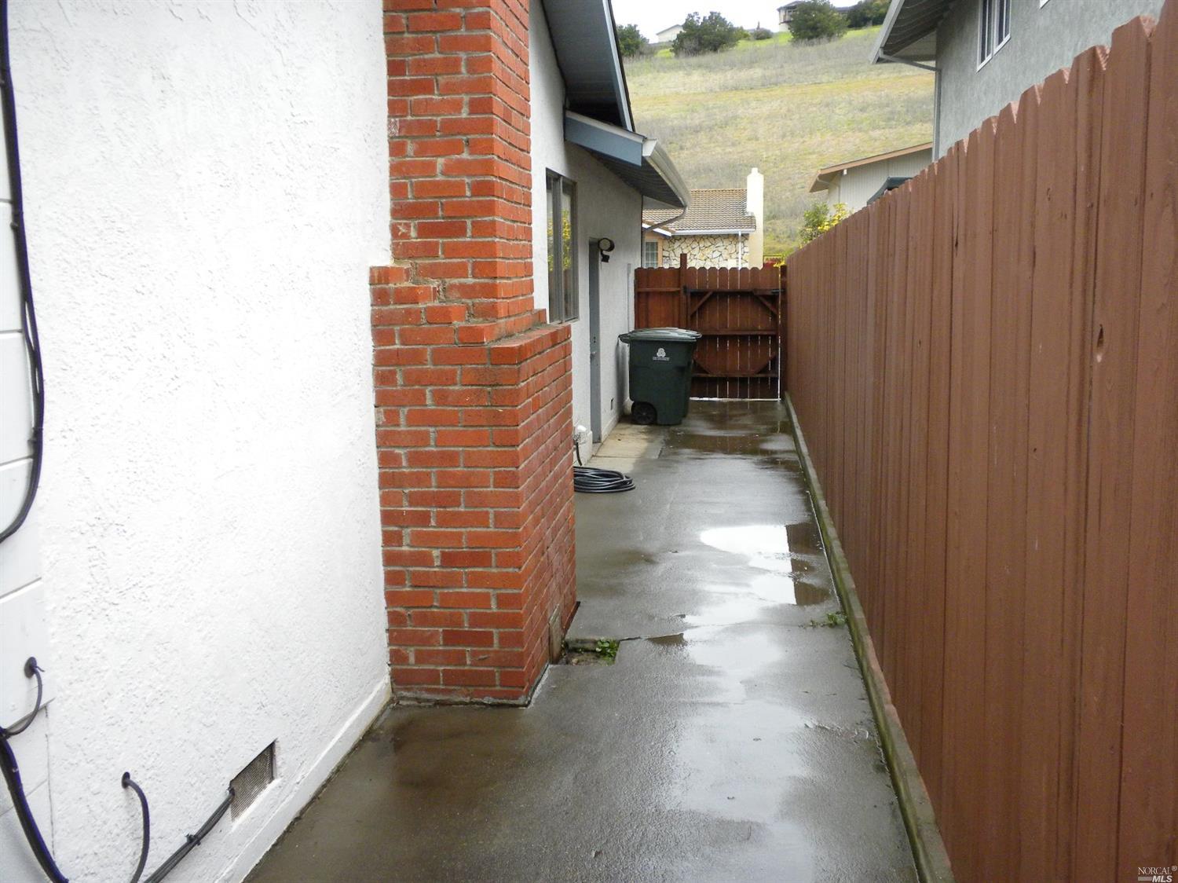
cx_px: 589
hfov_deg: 50.2
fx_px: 1259
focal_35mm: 37
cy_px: 442
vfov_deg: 38.6
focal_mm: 6.6
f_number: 3.5
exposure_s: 1/473
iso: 313
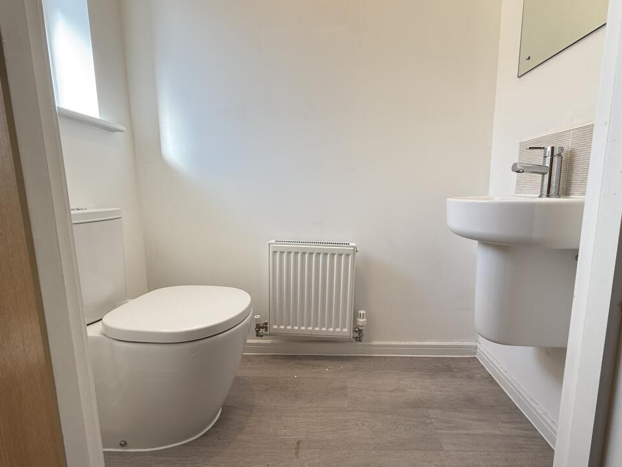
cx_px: 332
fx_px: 270
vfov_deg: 81.7
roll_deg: +0.2
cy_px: 225
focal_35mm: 15
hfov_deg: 98.0
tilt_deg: -7.4
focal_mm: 2.22
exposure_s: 1/100
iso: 100
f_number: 2.2
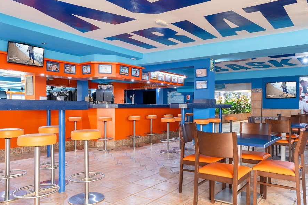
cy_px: 110
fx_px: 248
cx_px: 172
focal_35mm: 29
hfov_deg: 63.5
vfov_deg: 44.9
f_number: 9
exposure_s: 1/2
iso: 640
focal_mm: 25
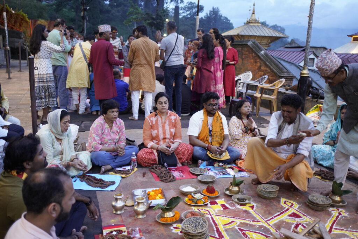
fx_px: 358
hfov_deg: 53.1
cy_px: 120
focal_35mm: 36
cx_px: 179
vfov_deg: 36.9
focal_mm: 24
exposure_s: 1/60
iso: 500
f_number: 1.8
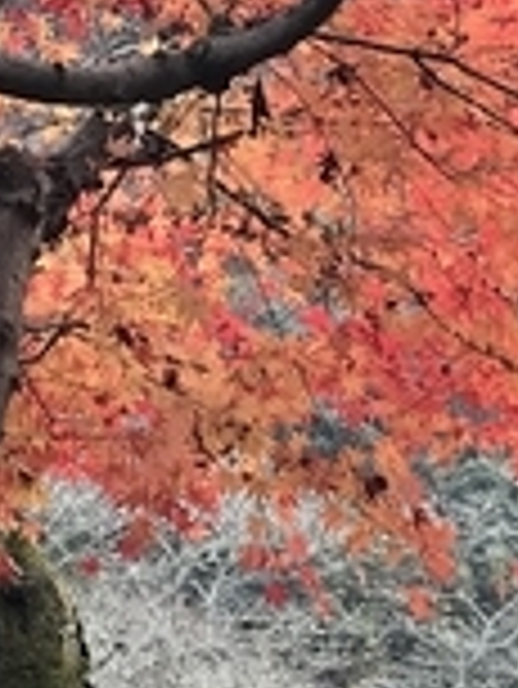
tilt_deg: +14.1
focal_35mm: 187
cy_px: 135
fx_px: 3726
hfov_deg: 7.9
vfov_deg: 10.5
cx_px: 131
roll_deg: +0.1
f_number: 1.8
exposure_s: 1/192
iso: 20
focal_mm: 3.99
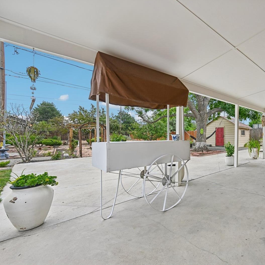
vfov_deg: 80.7
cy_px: 132
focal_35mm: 18
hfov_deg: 75.9
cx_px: 193
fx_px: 156
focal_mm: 14
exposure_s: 1/40
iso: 64
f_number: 10
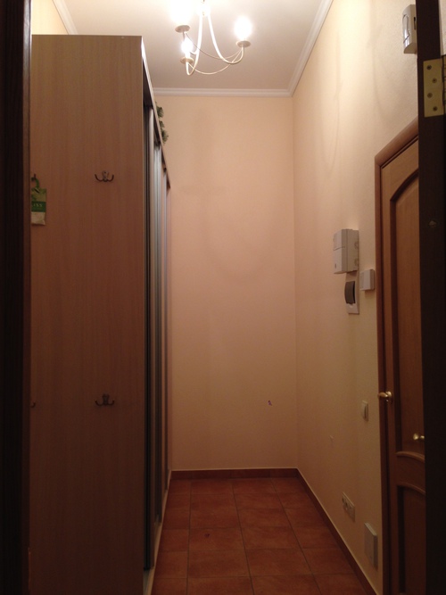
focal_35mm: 33
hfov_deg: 42.9
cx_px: 223
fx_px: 567
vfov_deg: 55.4
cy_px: 298
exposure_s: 1/20
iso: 80
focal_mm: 4.12
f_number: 2.4
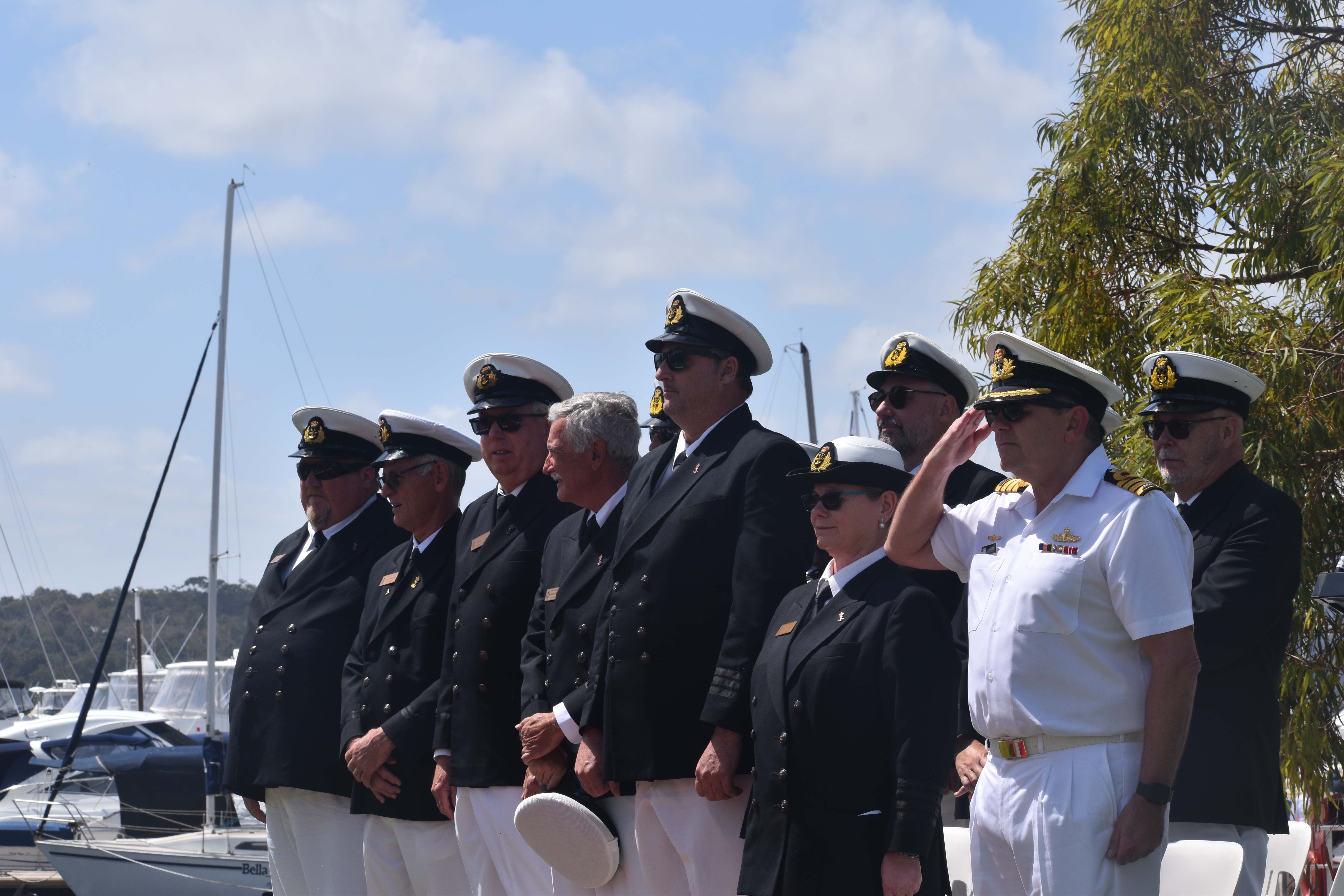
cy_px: 448
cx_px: 672
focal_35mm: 105
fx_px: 3920
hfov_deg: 19.5
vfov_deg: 13.0
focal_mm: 70
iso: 100
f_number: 13
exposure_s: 1/200
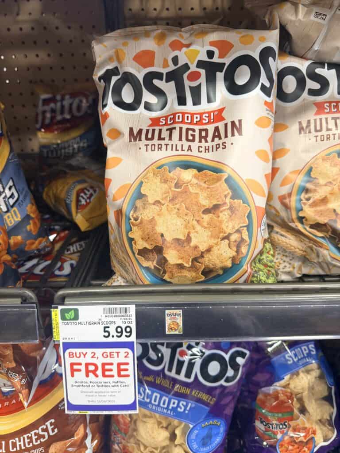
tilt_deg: -27.7
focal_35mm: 24
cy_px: 226
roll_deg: +1.3
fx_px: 314
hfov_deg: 56.8
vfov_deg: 71.6
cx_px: 170
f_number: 1.78
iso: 200
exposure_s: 1/60
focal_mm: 6.76
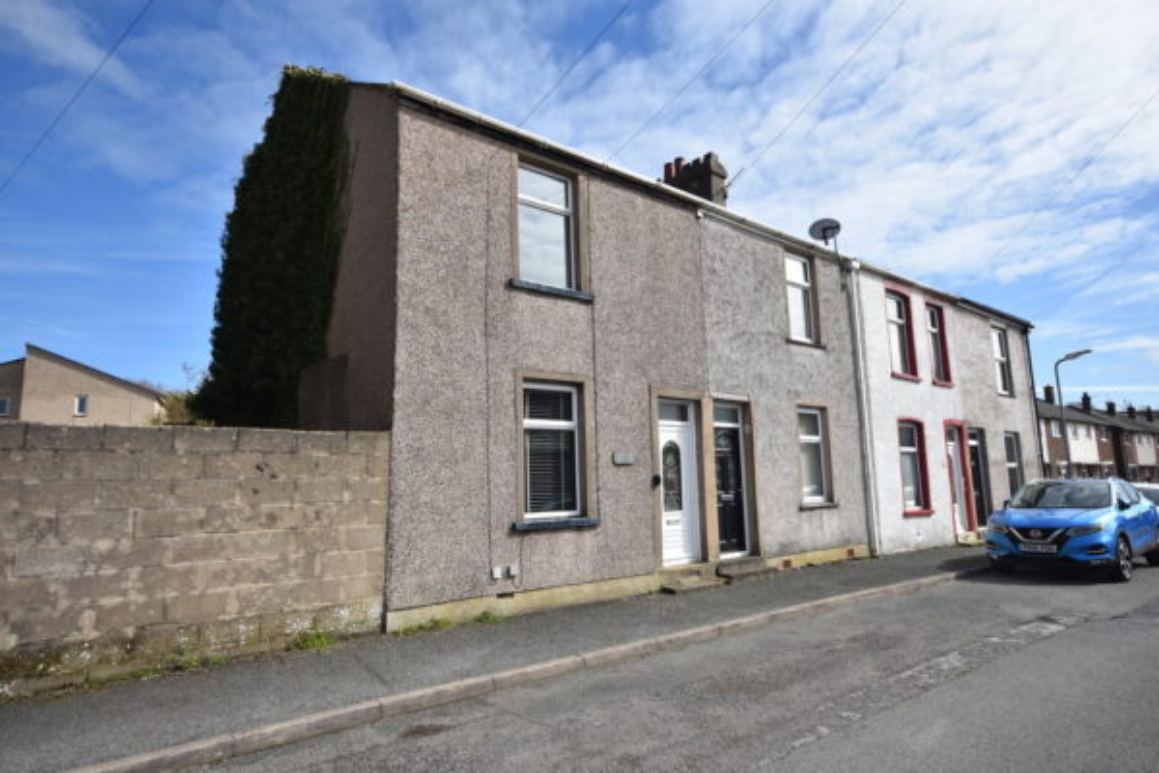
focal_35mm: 20
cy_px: 386
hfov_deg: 85.4
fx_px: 628
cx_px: 580
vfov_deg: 63.2
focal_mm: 13
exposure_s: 1/500
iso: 160
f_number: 8
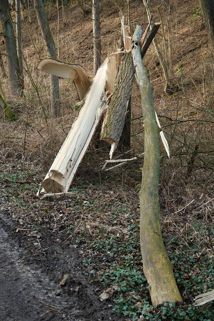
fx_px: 544
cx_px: 107
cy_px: 160
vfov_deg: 32.9
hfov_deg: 22.3
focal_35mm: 61
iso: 320
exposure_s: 1/80
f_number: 8
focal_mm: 61
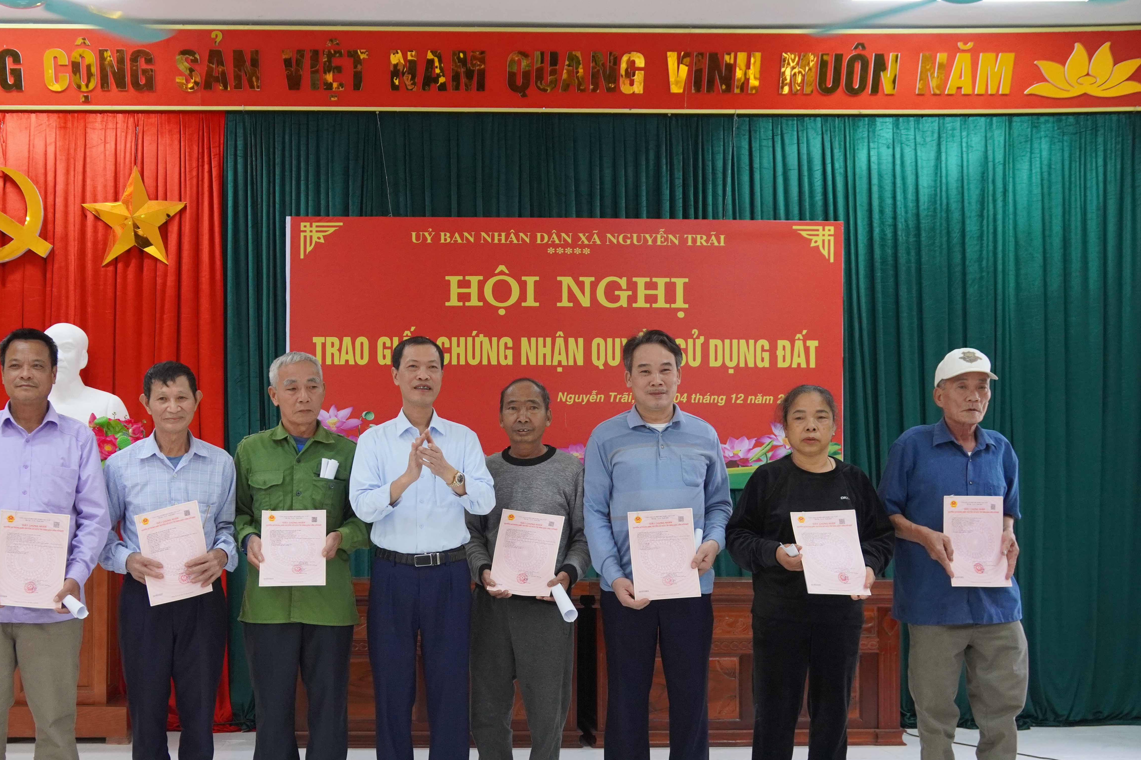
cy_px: 494
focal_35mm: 42
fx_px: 1320
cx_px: 407
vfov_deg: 31.9
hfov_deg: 46.2
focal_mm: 21
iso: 1000
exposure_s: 1/160
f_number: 4
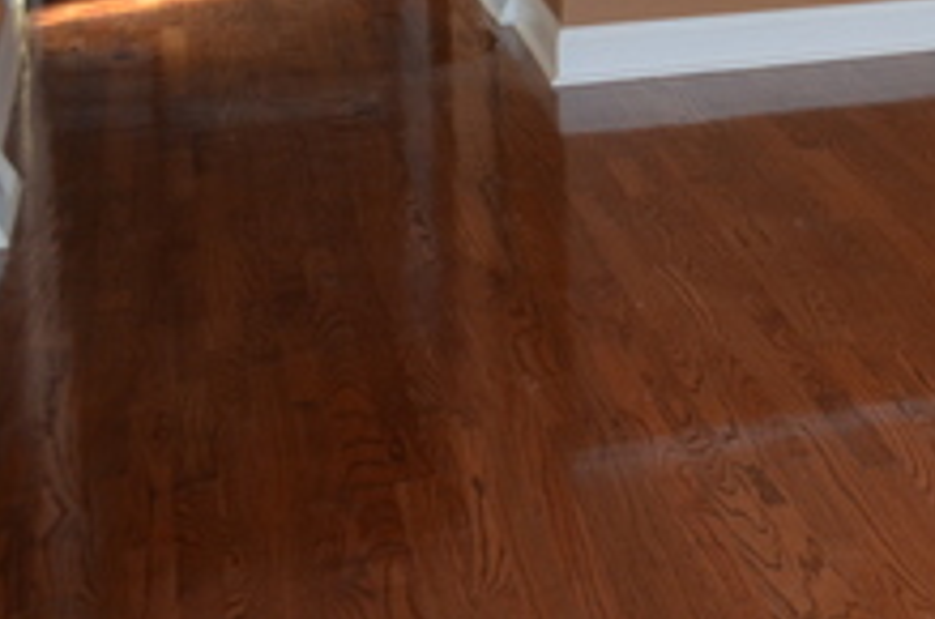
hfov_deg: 21.9
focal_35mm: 79
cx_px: 1362
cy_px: -265
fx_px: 2047
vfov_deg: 16.0
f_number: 3.5
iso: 400
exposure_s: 1/125
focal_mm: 18
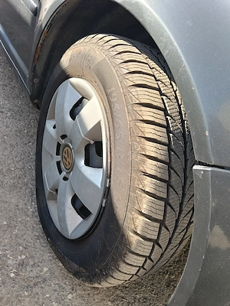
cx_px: 115
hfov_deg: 51.4
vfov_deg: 65.3
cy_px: 153
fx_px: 239
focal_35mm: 27
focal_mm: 3.98
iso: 50
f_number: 1.8
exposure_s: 1/112
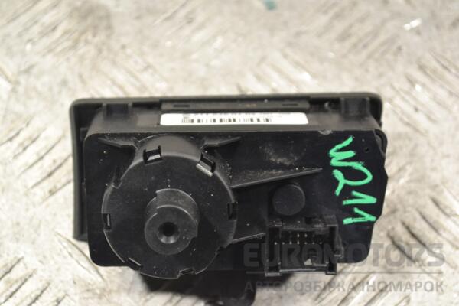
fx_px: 1052
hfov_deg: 24.6
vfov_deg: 16.6
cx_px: 230
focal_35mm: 82
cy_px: 153
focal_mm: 55
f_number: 7.1
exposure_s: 1/200
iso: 3200
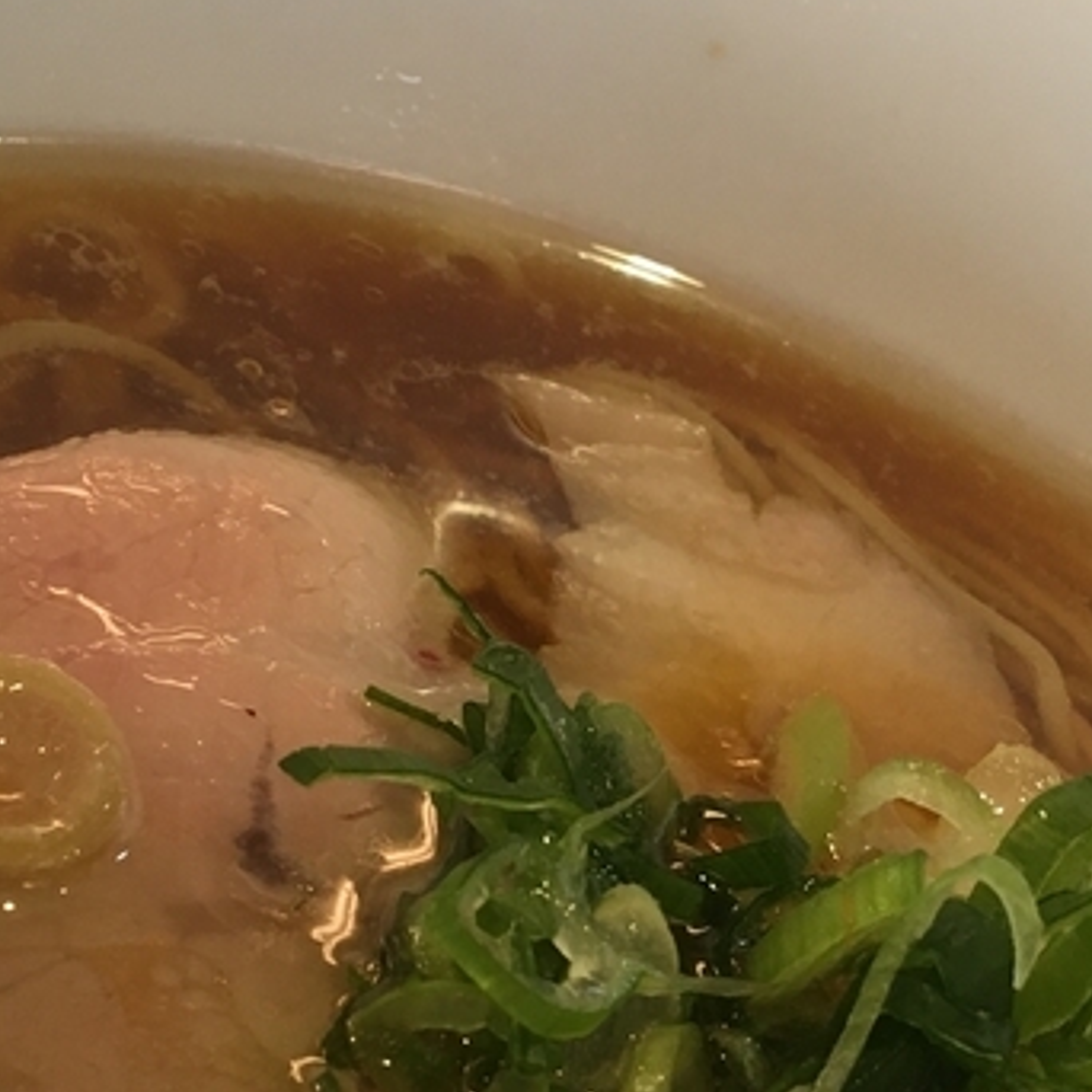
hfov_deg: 19.3
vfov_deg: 19.2
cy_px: 811
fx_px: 3212
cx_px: 702
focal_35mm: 90
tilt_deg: -33.5
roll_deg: -28.1
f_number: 2.2
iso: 100
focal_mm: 4.15
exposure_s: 1/33
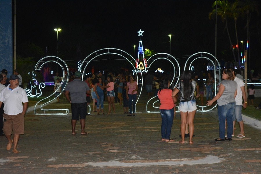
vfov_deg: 18.9
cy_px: 87
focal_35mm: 72
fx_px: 522
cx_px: 130
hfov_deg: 28.1
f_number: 5.3
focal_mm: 48
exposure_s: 1/60
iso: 2200
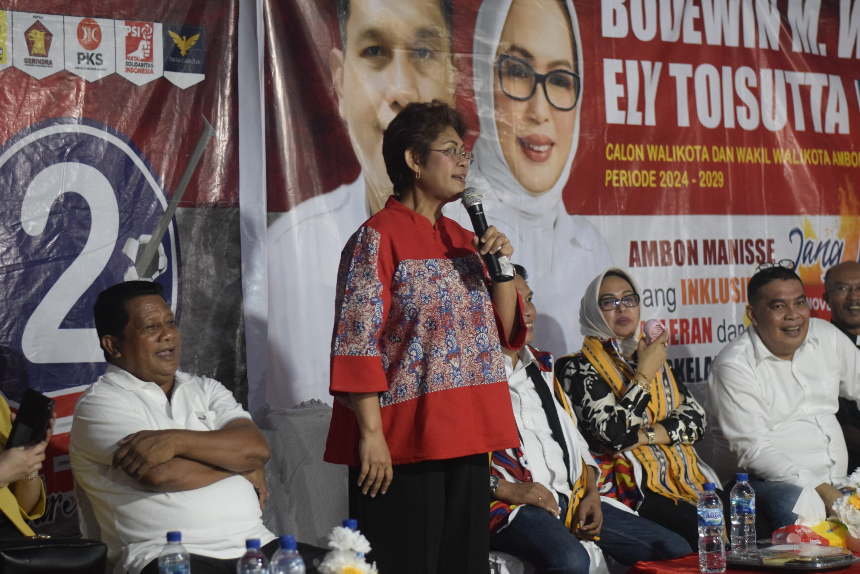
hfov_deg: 27.0
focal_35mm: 75
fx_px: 1792
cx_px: 430
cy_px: 287
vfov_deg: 18.2
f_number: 2
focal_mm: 50
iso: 3200
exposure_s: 1/125
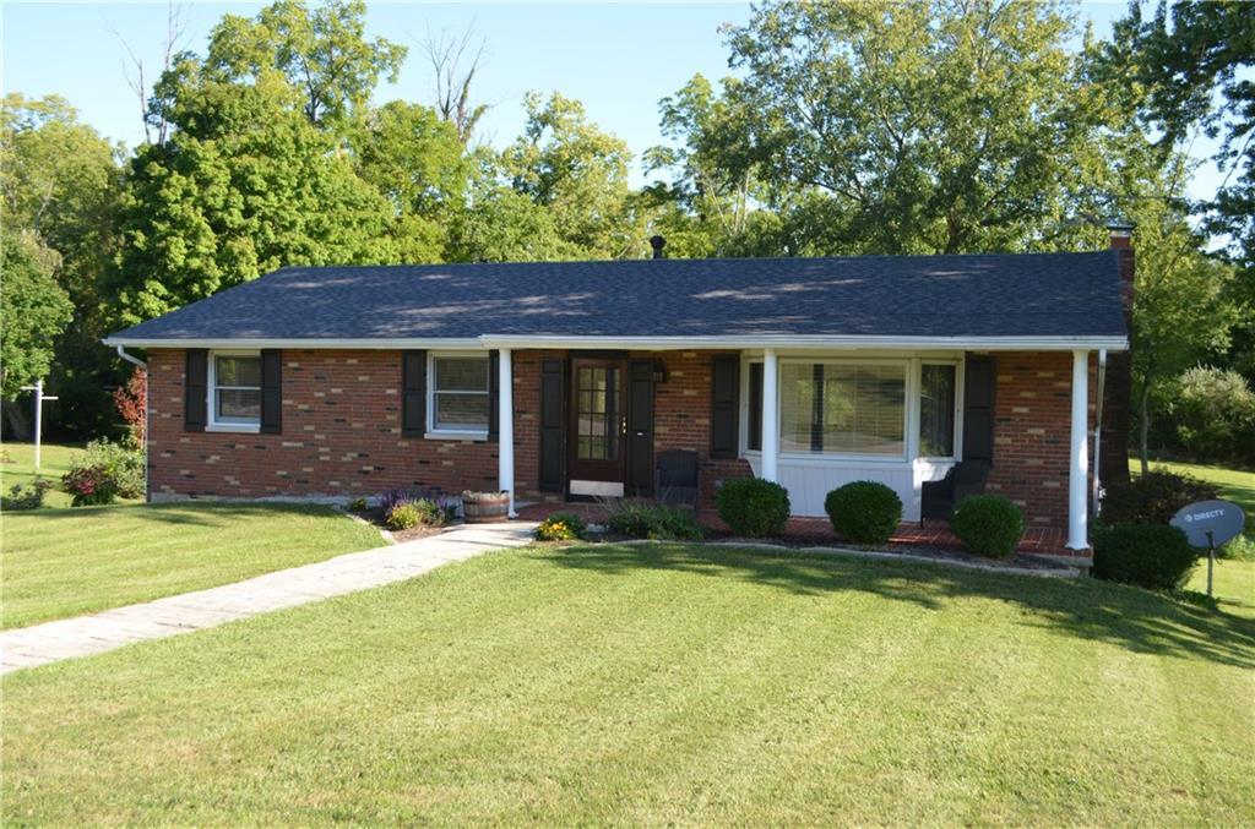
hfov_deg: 53.3
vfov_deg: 36.7
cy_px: 414
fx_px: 1252
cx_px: 628
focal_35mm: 36
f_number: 5.6
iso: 200
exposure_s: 1/250
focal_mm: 24
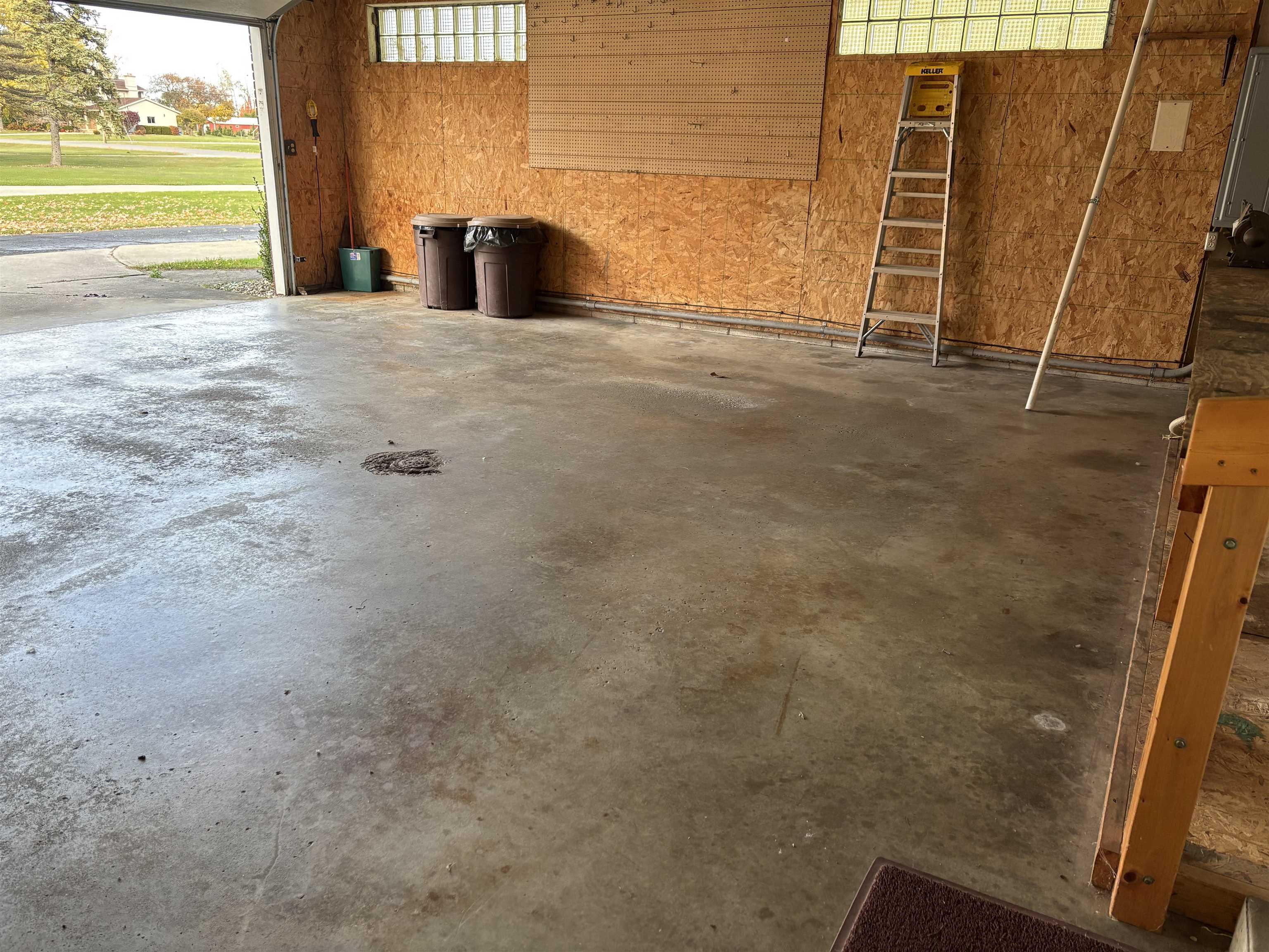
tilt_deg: -19.8
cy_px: 476
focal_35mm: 26
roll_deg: -1.7
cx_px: 634
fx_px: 953
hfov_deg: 67.3
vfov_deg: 53.1
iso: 125
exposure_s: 1/121
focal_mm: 5.96
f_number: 1.6
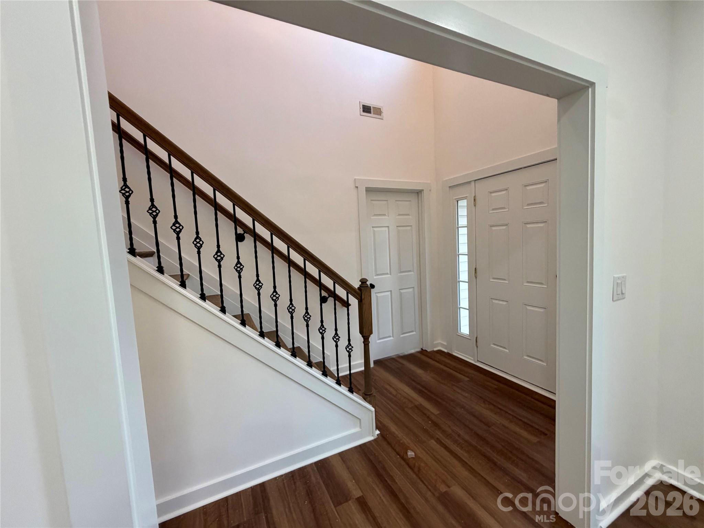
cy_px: 264
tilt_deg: -3.9
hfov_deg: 102.1
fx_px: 285
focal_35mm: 14
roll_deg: +3.0
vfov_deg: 85.7
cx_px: 352
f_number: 2.2
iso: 250
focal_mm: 2.22
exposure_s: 1/120
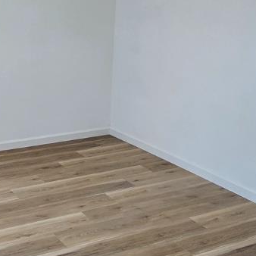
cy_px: 73
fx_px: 427
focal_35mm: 51
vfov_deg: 32.9
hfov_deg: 31.7
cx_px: 23
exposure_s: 1/60
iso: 160
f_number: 2.2
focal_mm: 2.2
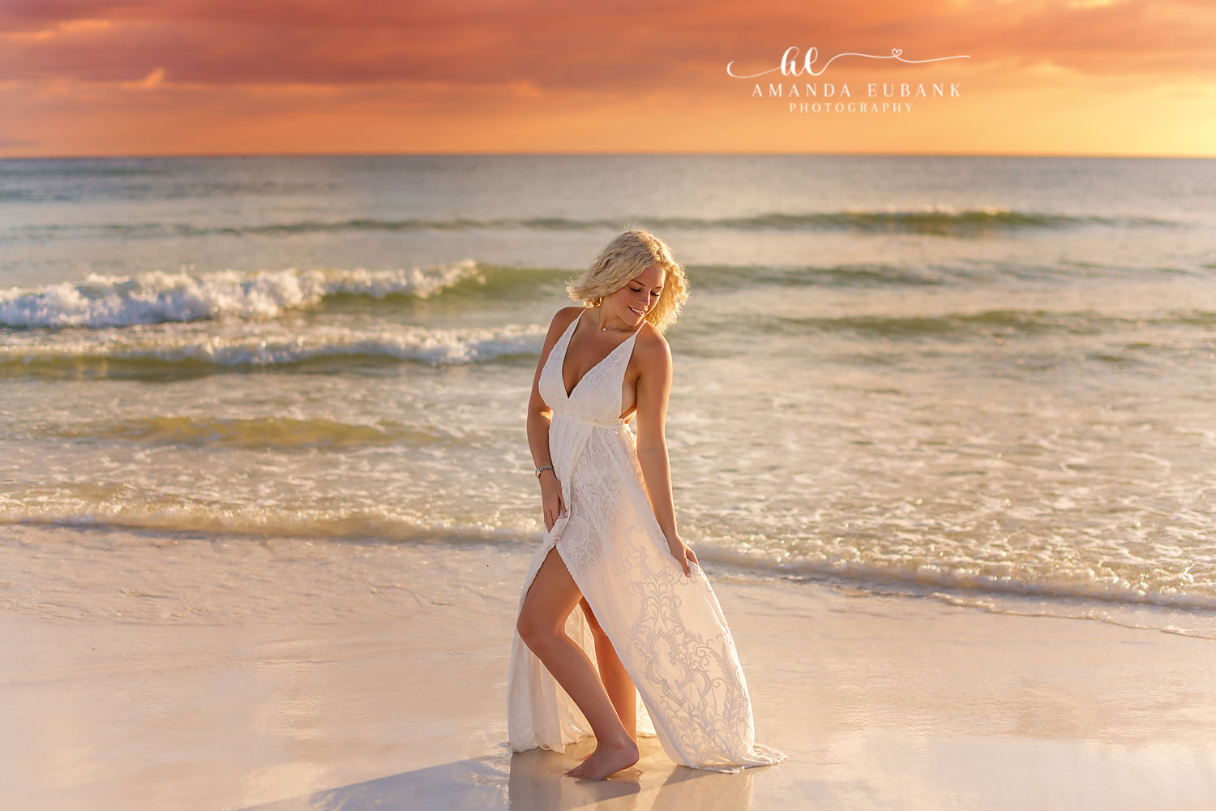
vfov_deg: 27.0
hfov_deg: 39.6
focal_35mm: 50
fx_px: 1689
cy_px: 406
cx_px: 608
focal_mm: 50
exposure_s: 1/6400
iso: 160
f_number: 2
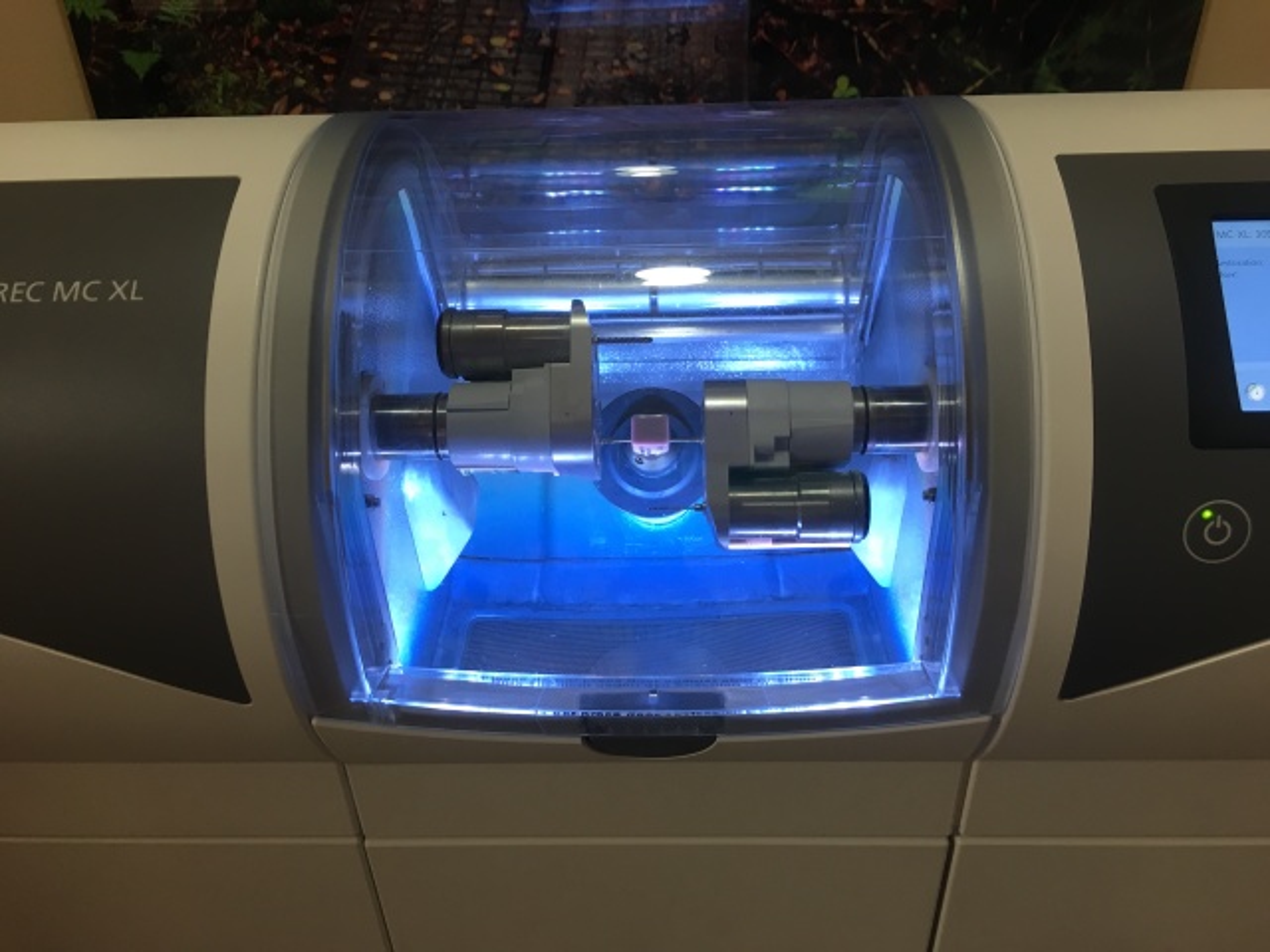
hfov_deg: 61.7
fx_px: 1064
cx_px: 635
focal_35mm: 29
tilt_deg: -35.5
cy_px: 476
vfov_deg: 48.2
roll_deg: +1.8
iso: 64
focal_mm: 4.15
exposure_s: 1/30
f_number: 2.2
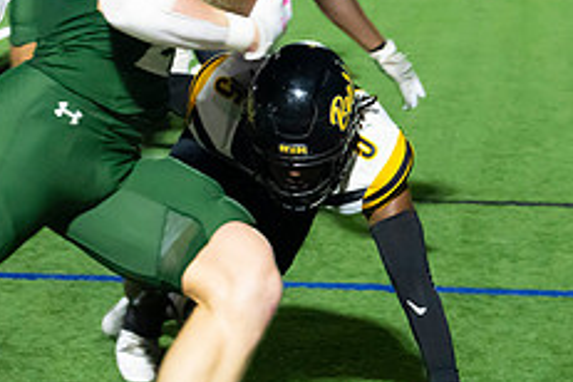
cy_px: -93
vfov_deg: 7.7
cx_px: 87
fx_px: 2801
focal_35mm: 176
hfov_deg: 11.6
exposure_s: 1/500
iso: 10000
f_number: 5.6
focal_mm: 70
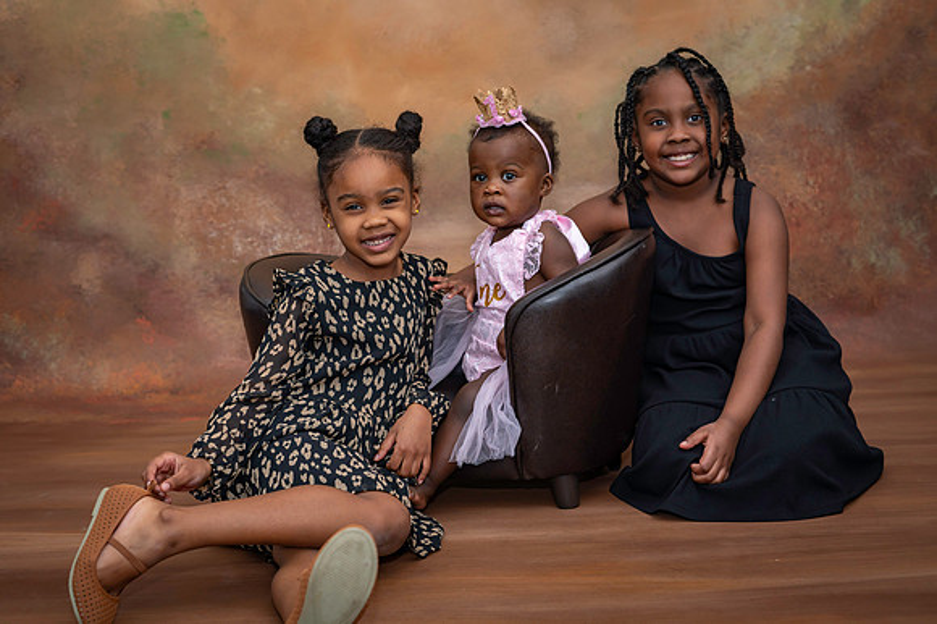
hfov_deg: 39.6
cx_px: 468
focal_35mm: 50
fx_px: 1301
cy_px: 312
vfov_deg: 27.0
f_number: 5
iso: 250
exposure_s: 1/200
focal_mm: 50
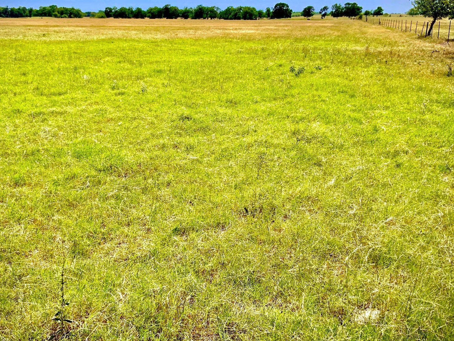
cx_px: 207
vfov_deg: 35.9
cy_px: 154
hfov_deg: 46.7
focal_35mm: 40
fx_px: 525
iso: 16
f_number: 1.8
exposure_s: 1/1912
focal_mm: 3
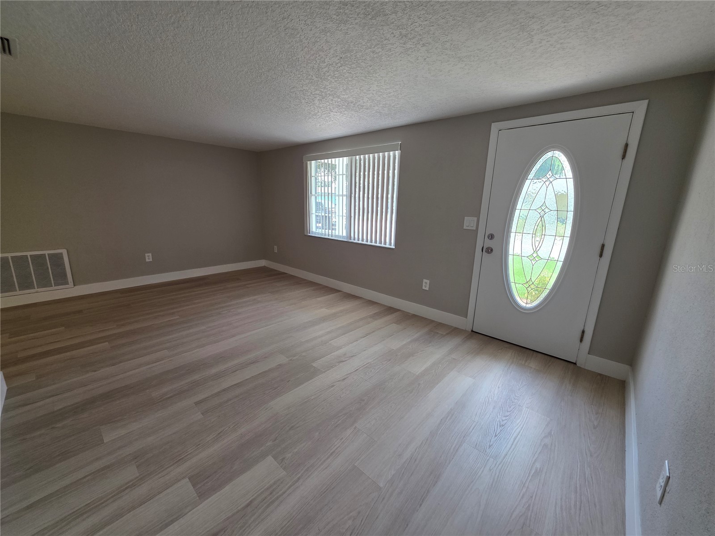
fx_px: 269
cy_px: 268
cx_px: 358
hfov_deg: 106.2
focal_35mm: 13
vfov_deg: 89.9
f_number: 1.9
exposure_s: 1/120
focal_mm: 2.2
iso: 125
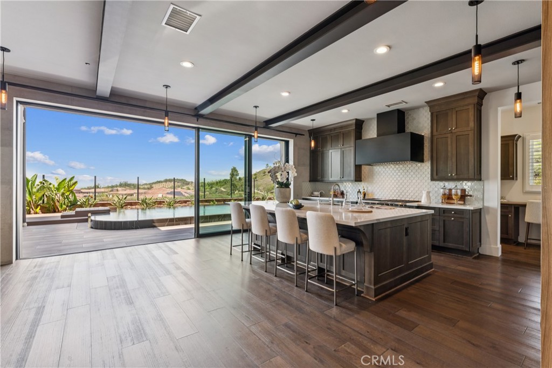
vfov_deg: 73.0
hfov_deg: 96.0
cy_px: 184
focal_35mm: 16
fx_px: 248
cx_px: 276
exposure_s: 1/8
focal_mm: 16.2
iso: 100
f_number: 13
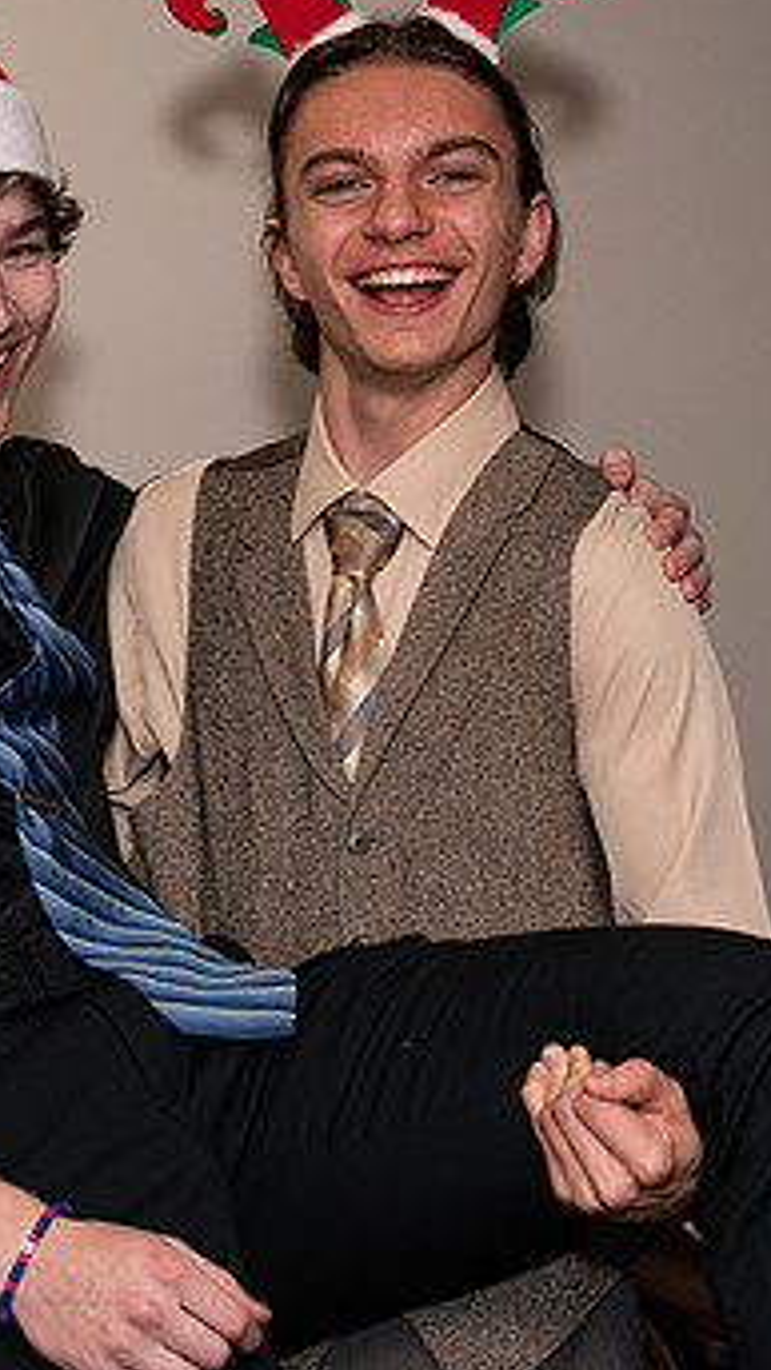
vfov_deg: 22.7
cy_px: 617
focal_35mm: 94
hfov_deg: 12.8
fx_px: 3416
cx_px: 152
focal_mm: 53
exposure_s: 1/250
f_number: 4
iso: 400
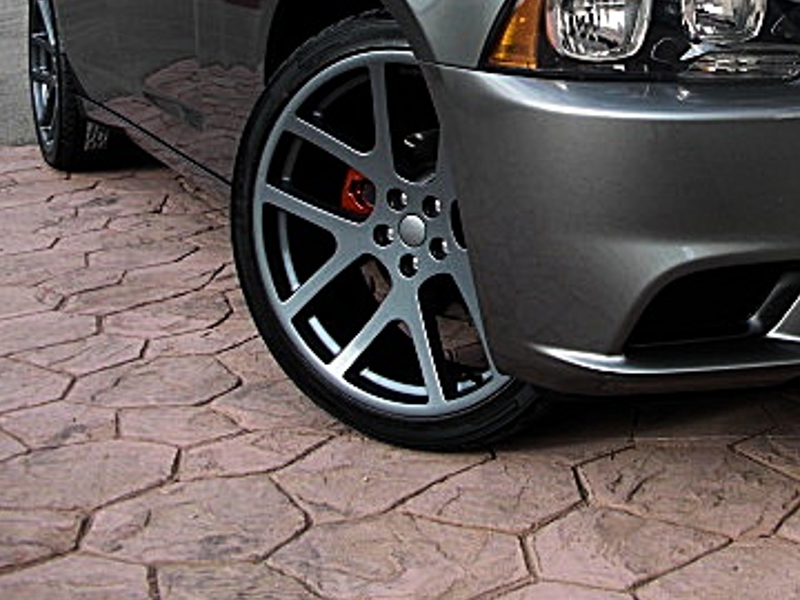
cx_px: 640
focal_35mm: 64
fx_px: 1479
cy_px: 71
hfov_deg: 29.6
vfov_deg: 22.4
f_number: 2.8
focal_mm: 6.3
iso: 50
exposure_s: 1/320
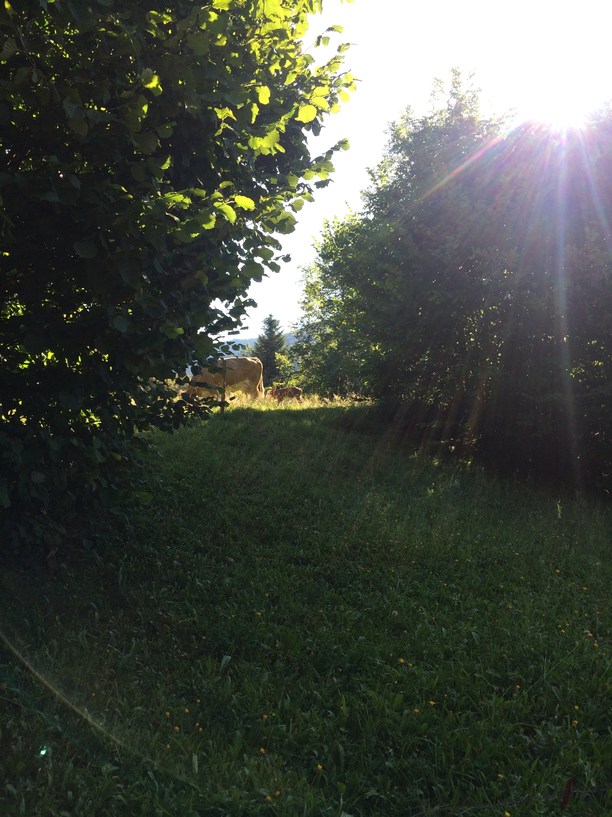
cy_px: 408
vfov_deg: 61.7
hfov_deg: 48.2
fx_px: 684
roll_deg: +0.2
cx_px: 306
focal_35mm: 29
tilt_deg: +4.3
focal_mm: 4.15
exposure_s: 1/494
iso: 32
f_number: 2.2
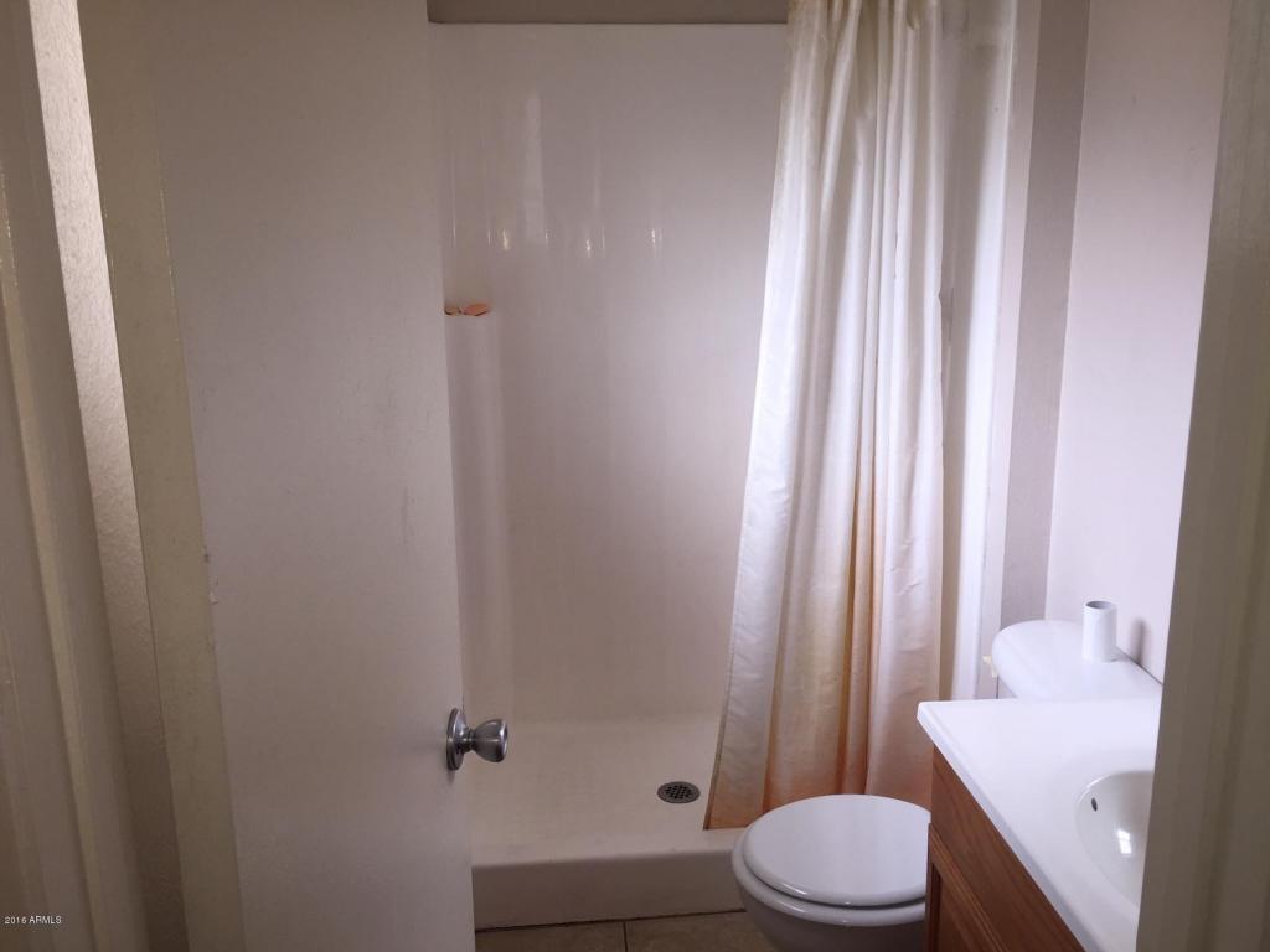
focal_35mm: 29
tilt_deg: -14.0
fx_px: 1064
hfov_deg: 61.7
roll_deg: +0.6
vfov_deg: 48.2
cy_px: 476
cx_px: 635
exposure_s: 1/60
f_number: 2.2
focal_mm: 4.15
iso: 32
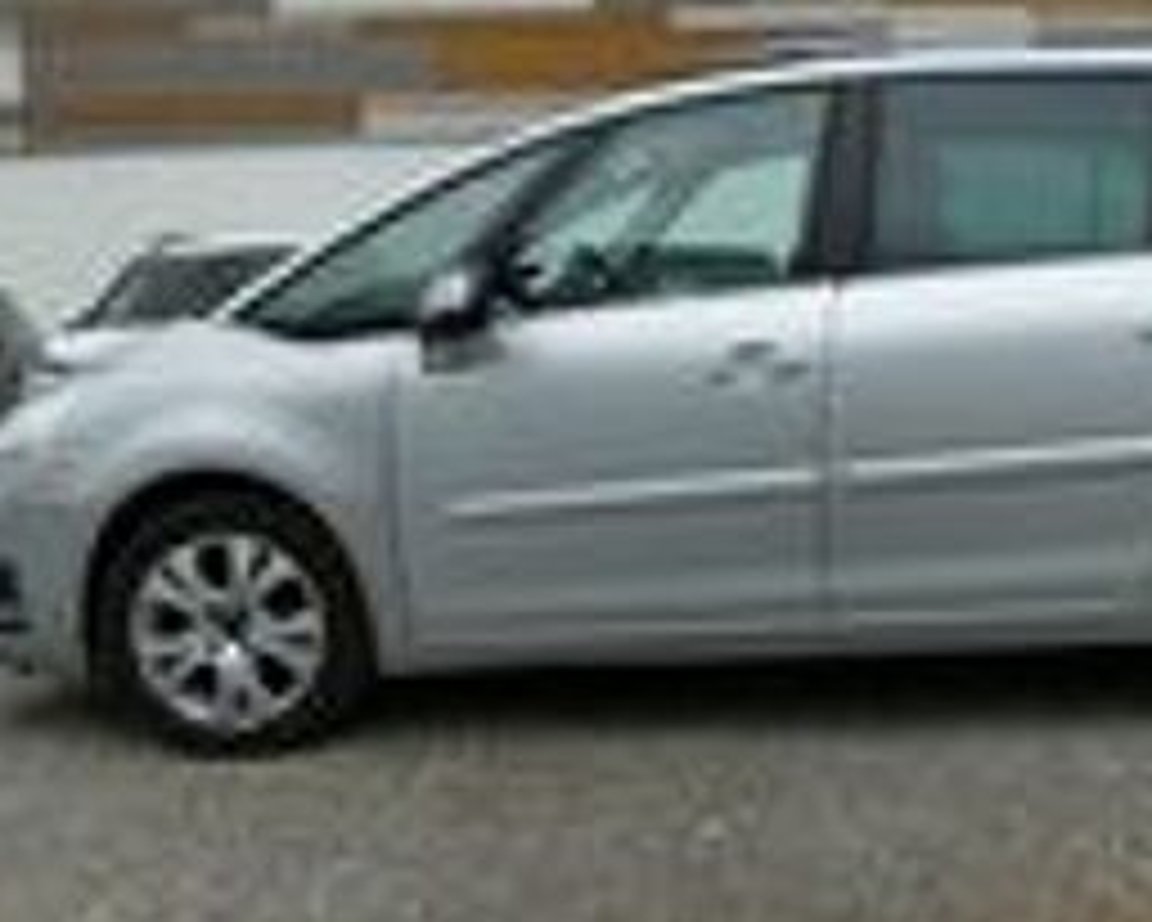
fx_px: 1501
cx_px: 810
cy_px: 358
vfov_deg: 34.0
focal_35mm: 44
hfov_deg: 41.2
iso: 125
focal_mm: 9.12
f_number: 2.8
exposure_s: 1/800
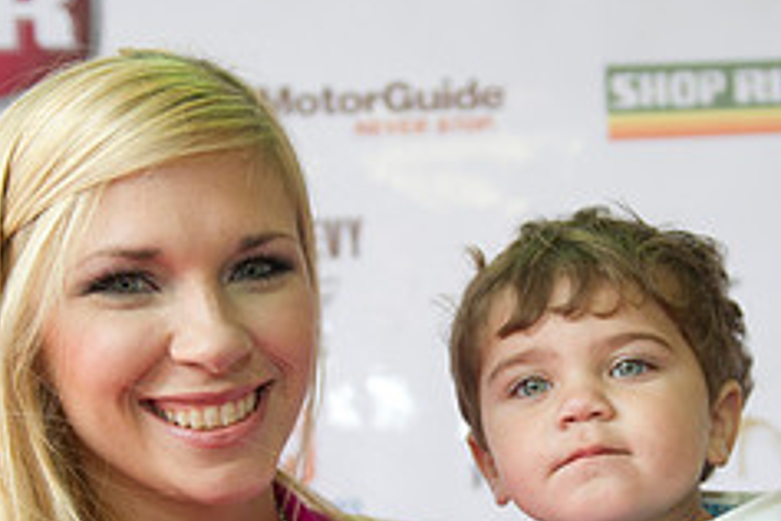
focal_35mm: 71
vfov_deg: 19.0
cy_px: 402
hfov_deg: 28.3
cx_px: 514
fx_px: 1540
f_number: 2.8
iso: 640
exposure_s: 1/125
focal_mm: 29
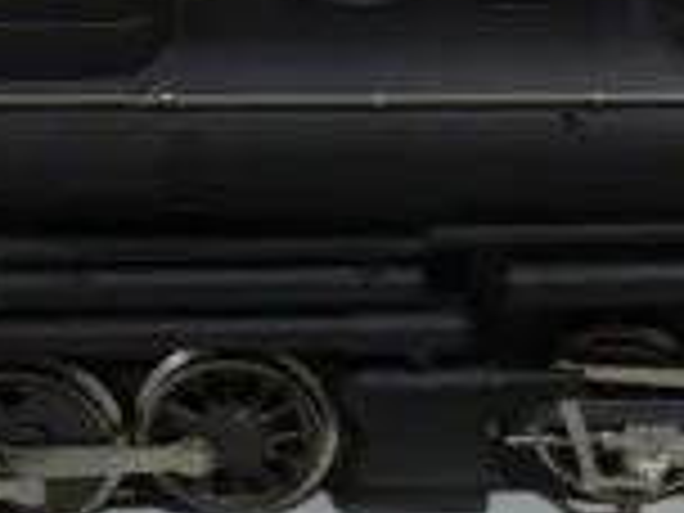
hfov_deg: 9.9
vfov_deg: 7.8
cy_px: 614
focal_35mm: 189
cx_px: 1269
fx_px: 3735
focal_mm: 14
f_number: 3.5
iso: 250
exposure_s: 1/60
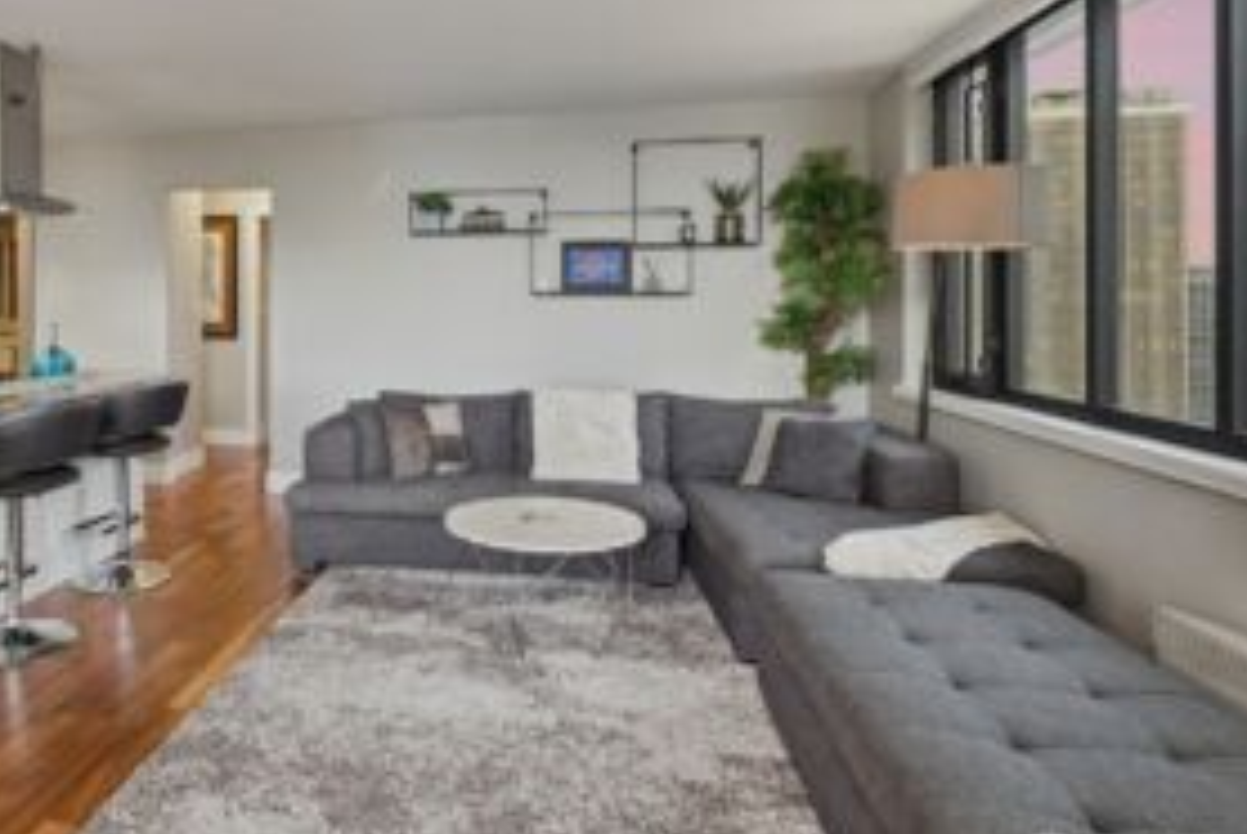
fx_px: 798
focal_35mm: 23
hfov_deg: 73.0
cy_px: 303
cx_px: 386
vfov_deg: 54.5
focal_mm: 16
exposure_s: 1/250
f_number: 7.1
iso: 1250
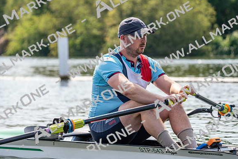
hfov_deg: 10.1
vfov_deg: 6.8
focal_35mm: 203
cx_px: 119
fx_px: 1342
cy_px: 80
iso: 250
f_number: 5.6
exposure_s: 1/1600
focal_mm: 200
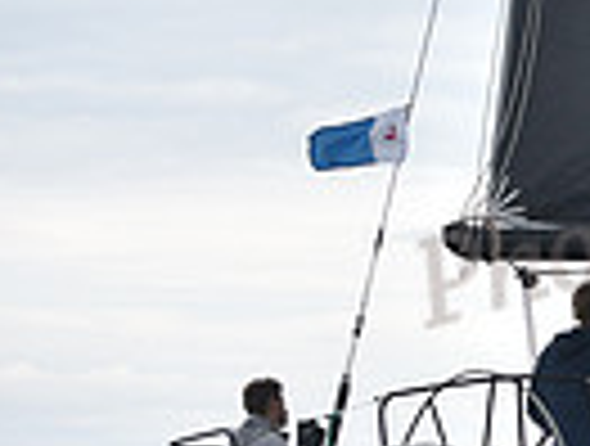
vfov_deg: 5.0
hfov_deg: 6.4
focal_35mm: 297
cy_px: 381
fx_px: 5076
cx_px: 1288
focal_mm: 70
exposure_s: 1/800
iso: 250
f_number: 4.5
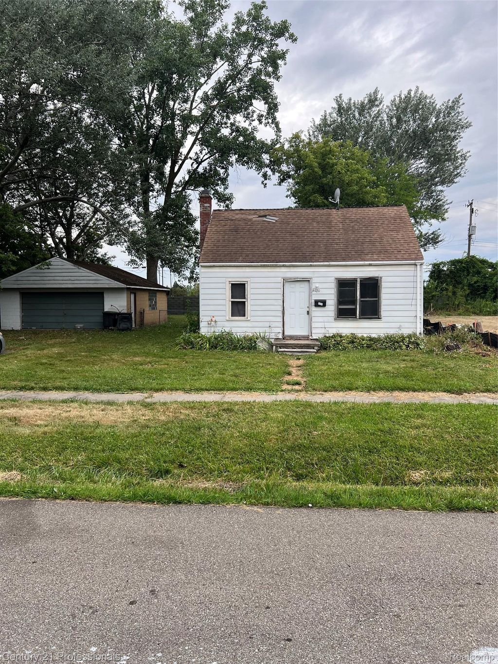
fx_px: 499
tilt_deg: -2.5
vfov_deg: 67.3
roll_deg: +0.0
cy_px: 332
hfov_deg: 53.1
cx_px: 249
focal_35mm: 26
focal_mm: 5.7
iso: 50
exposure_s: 1/436
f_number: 1.5
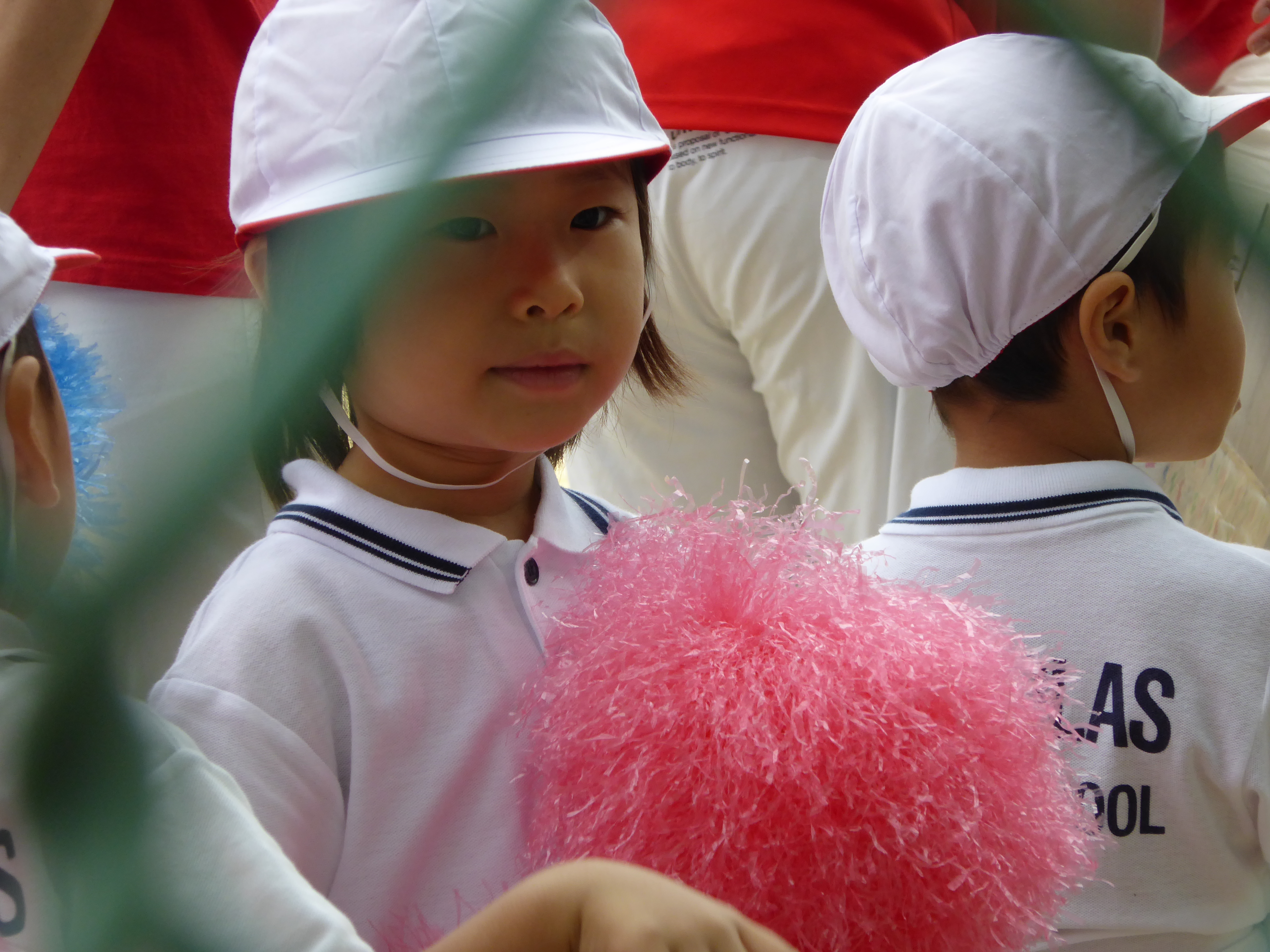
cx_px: 635
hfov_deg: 11.2
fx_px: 6494
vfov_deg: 8.4
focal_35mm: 177
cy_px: 476
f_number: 5.5
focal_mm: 28.7
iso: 200
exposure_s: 1/250
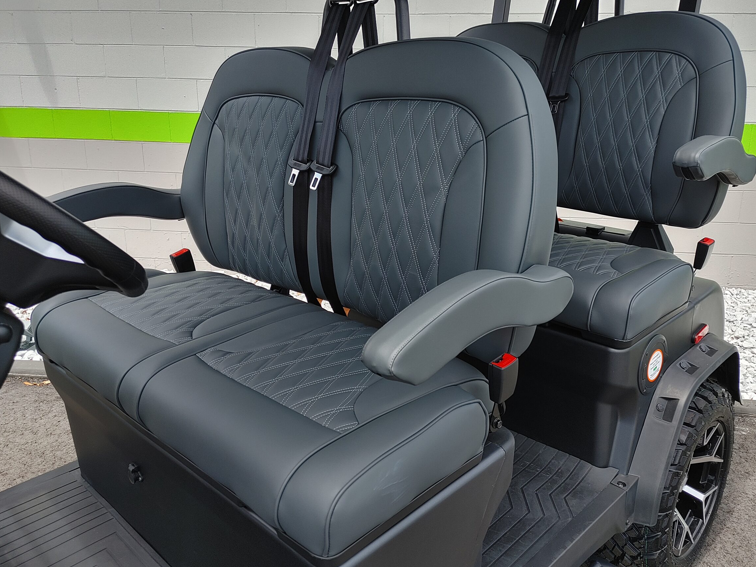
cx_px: 403
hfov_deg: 61.6
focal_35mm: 29
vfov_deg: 48.2
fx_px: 633
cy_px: 267
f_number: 1.8
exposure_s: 1/709
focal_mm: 4.81
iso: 50
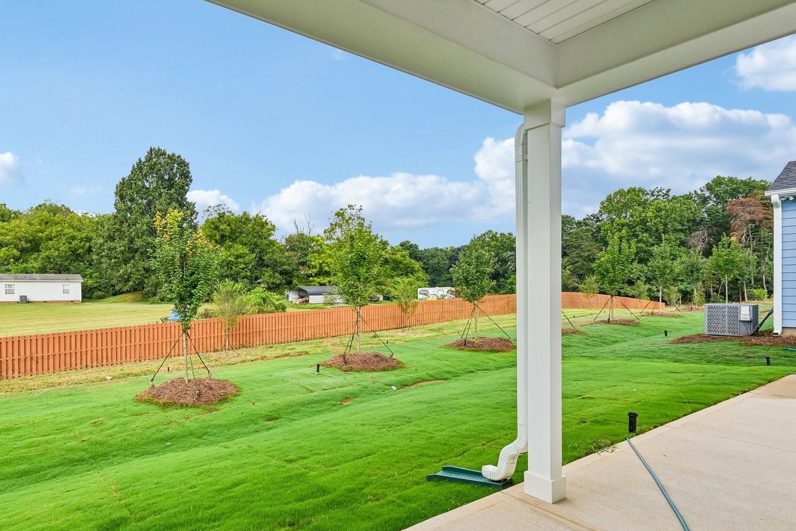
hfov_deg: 84.3
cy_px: 282
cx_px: 275
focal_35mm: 19
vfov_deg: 64.5
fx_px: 420
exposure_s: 1/320
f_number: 8
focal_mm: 14
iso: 100
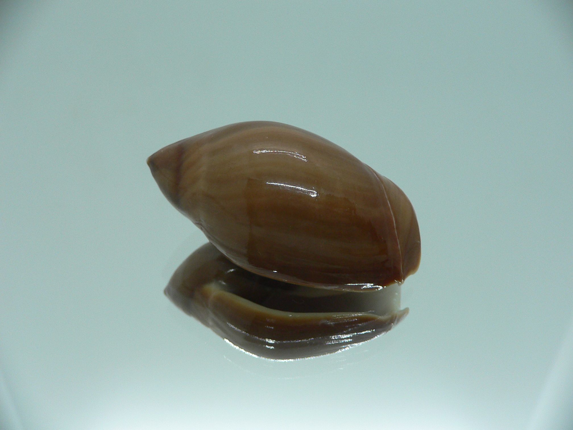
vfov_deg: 40.7
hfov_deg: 52.6
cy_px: 215
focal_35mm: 35
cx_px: 286
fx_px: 579
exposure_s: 1/60
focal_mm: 4.6
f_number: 2.8
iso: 100
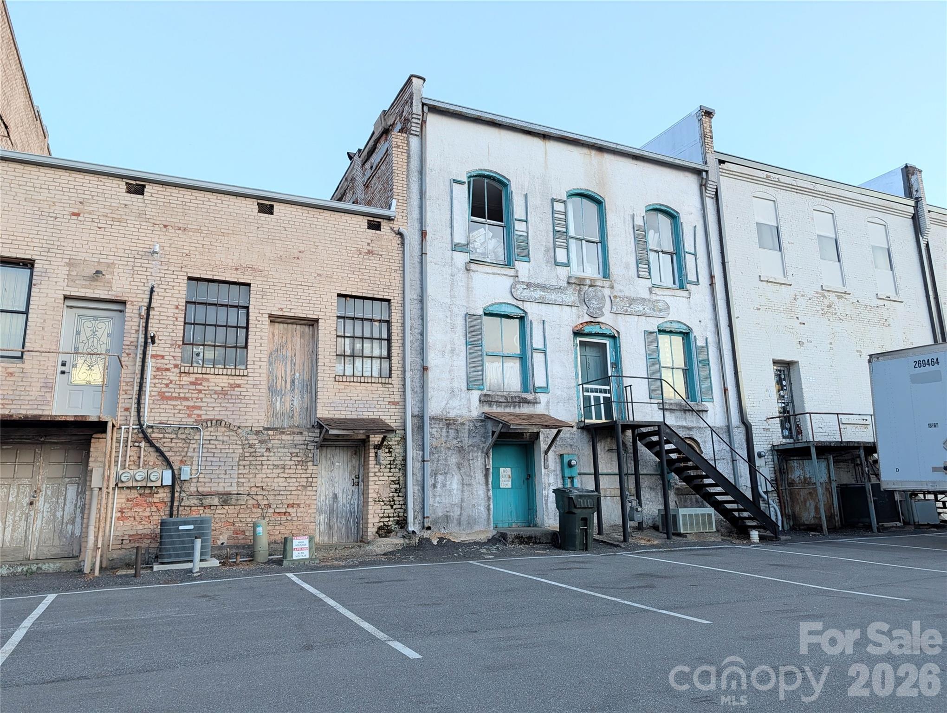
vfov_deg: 56.9
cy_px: 356
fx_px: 658
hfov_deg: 71.5
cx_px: 474
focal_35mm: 24
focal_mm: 6.9
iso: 292
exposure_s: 1/107
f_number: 1.68
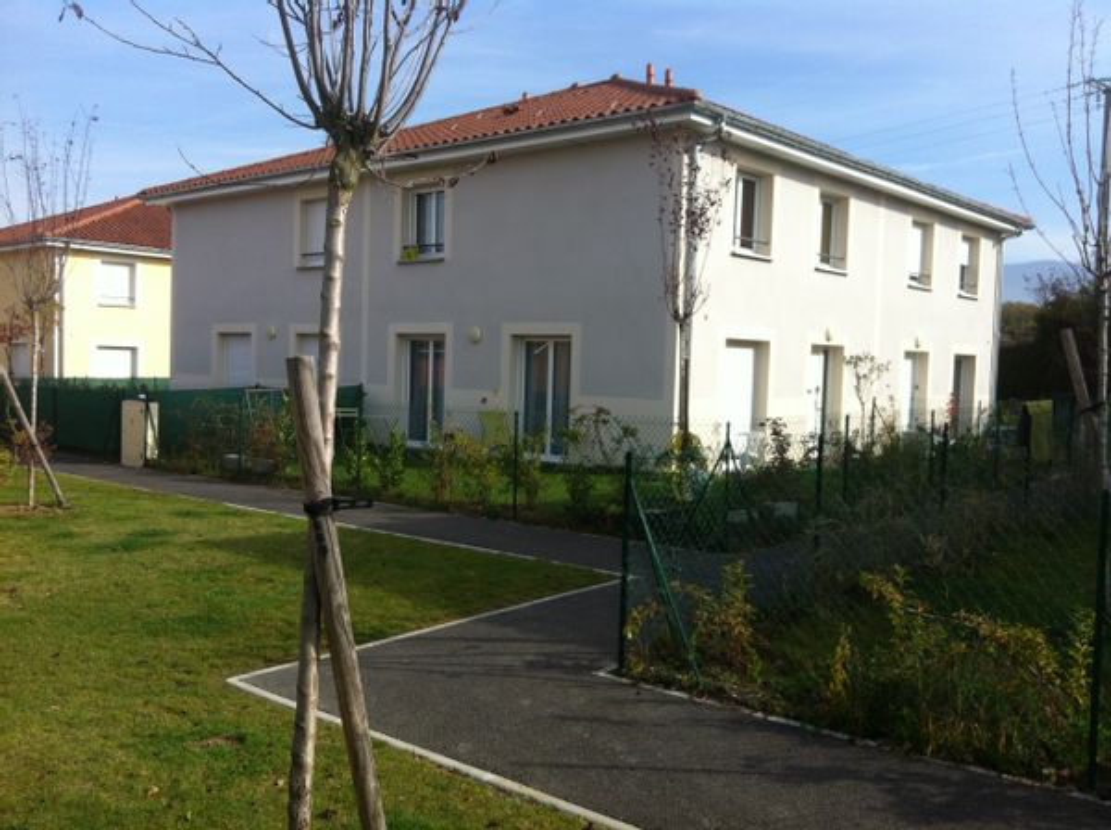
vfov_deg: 40.6
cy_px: 415
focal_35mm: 35
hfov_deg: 52.7
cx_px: 556
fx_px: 1122
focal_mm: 3.85
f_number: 2.8
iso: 80
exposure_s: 1/862
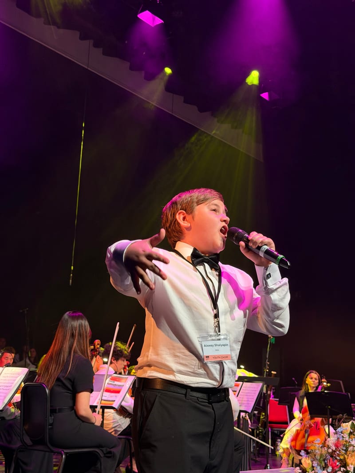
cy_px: 236
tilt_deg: +14.8
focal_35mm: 48
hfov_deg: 30.3
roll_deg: -3.1
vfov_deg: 39.6
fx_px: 656
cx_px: 178
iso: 200
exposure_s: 1/60
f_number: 1.78
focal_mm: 6.76
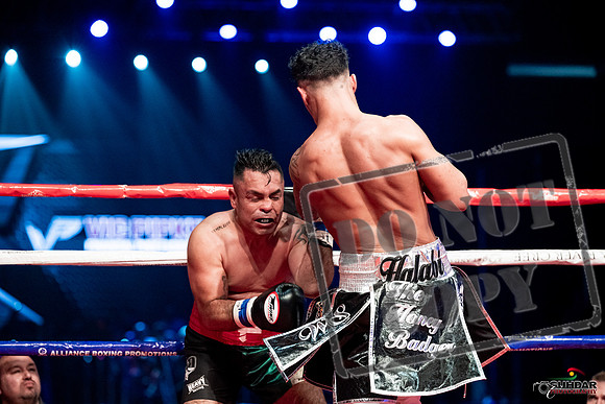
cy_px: 202
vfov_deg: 13.7
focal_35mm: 100
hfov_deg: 20.4
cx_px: 302
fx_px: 1681
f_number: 2.8
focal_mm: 100
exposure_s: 1/1000
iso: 4000
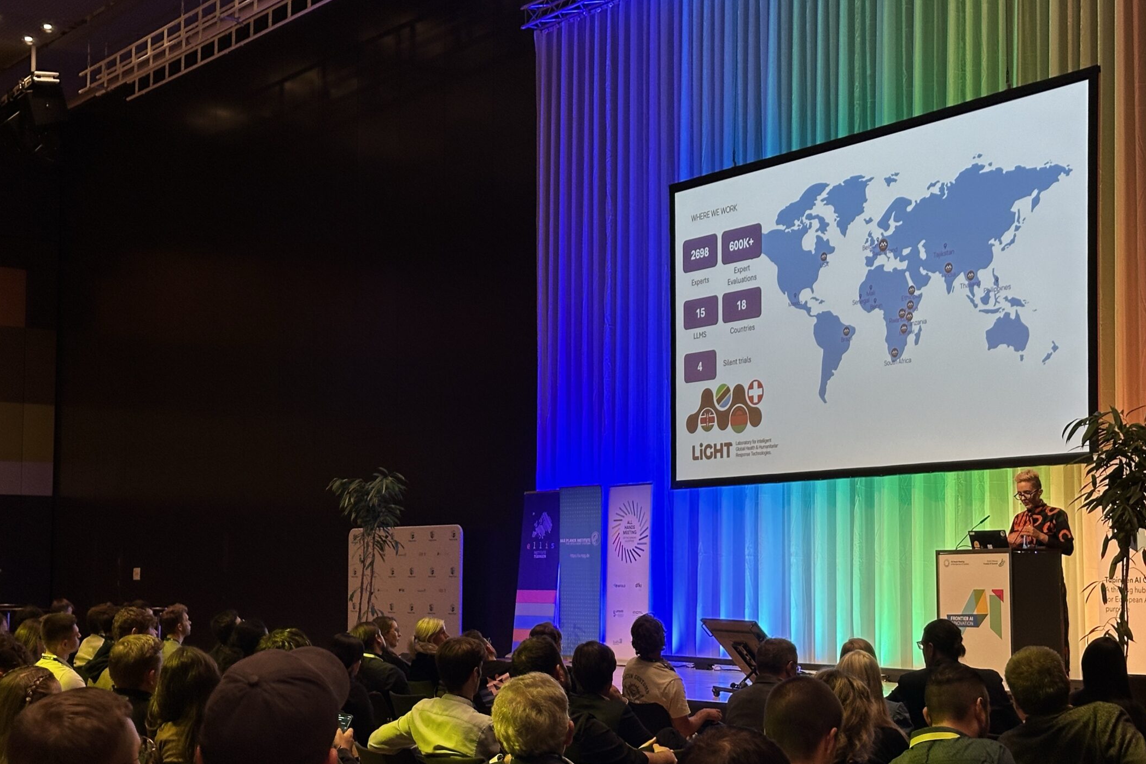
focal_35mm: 61
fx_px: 1942
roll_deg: -0.3
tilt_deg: +4.0
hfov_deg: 32.9
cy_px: 436
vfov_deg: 22.2
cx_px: 540
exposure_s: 1/50
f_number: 1.78
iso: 80
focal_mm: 6.86
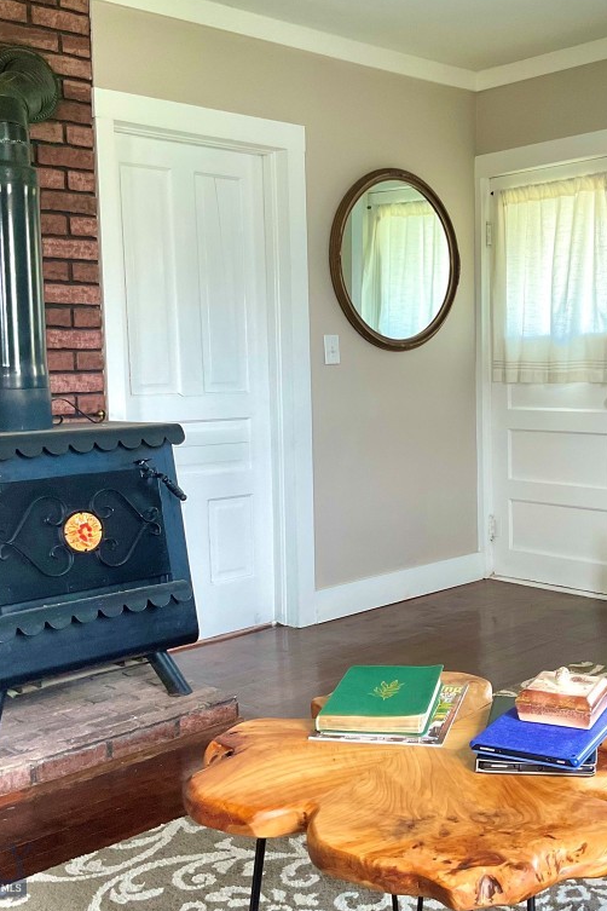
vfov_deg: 47.4
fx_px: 1037
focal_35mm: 41
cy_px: 449
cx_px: 418
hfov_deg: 32.3
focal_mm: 3
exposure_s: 1/60
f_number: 1.8
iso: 80
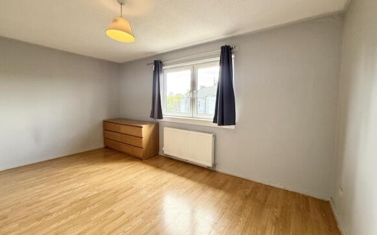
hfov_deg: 101.5
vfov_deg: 74.7
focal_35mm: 15
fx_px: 154
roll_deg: -0.4
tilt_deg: -3.2
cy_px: 112
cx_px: 189
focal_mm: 2.22
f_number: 2.2
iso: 125
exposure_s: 1/99
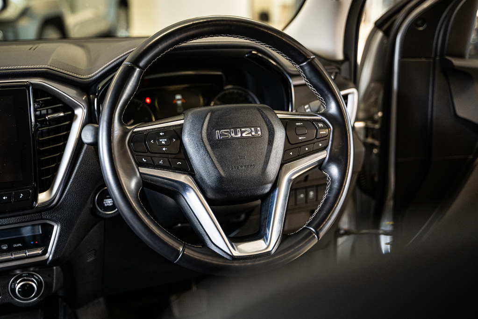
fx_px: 584
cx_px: 239
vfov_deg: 30.5
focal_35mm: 44
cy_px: 160
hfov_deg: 44.5
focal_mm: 44
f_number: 2.8
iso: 1600
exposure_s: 1/160
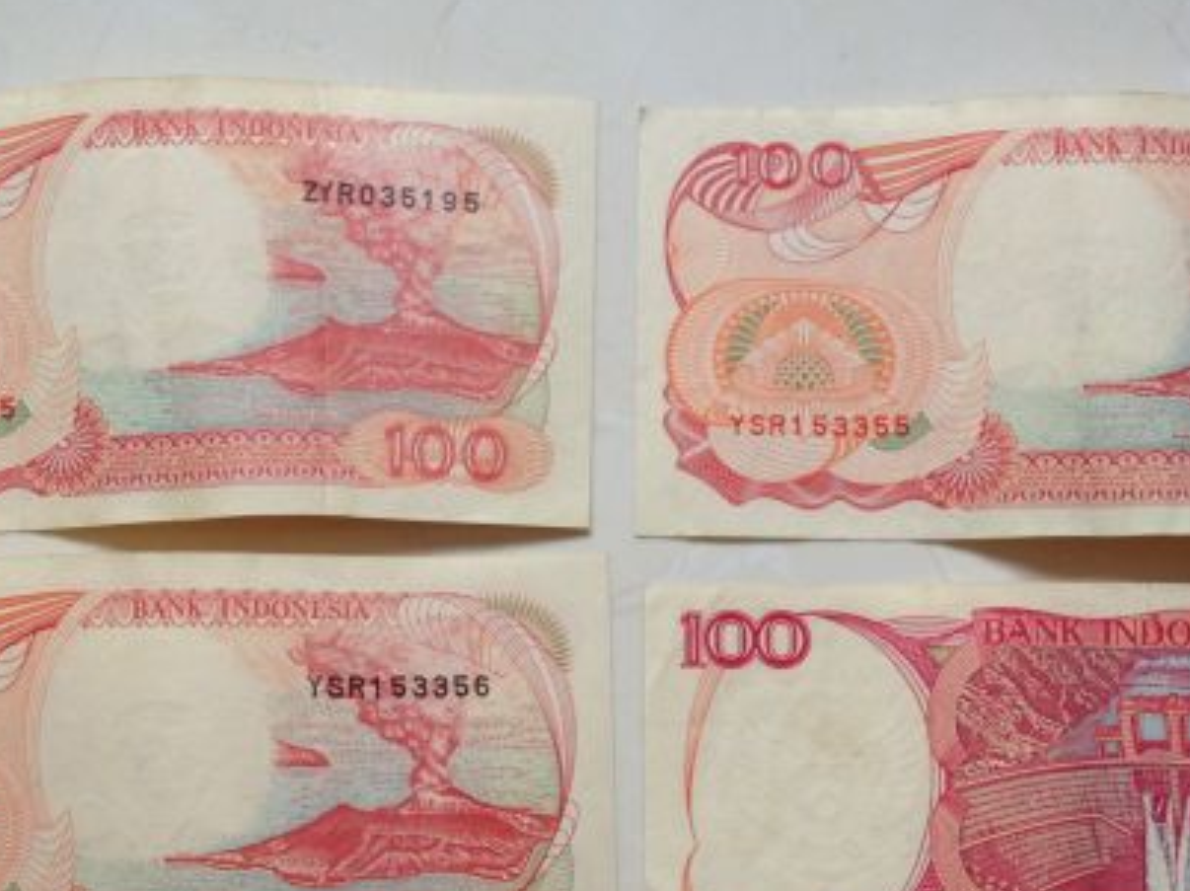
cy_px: 665
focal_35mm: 61
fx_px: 2096
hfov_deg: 31.7
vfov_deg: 23.8
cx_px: 568
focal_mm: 4.28
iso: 80
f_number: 2.4
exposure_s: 1/60
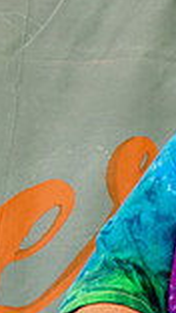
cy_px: 243
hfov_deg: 3.7
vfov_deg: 6.8
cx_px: 482
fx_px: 2633
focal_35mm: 318
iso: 160
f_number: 5
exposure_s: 1/80
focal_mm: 25.85
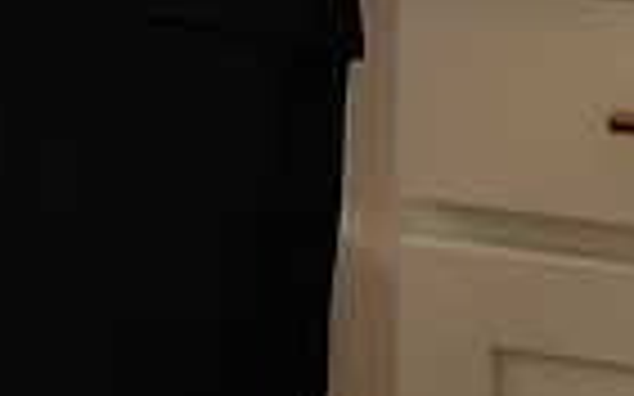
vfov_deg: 4.6
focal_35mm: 277
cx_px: -4
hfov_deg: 7.5
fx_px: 4784
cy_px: -612
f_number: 2.8
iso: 50
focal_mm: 85
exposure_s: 1/160
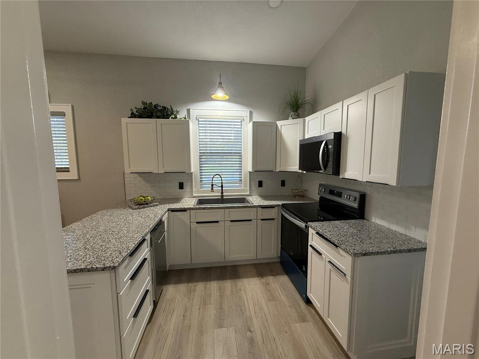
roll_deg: -0.2
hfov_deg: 102.1
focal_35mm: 14
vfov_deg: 85.7
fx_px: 194
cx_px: 240
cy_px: 180
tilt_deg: -5.6
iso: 250
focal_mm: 2.22
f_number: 2.2
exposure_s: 1/120
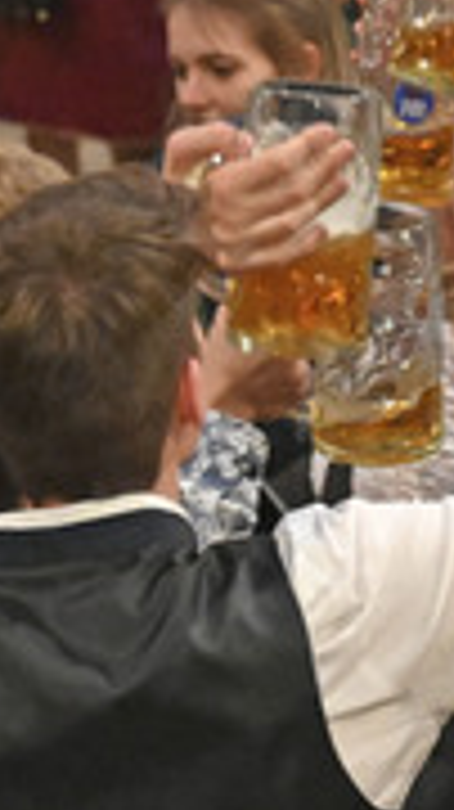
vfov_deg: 5.9
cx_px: 535
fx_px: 7805
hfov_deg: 3.3
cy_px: 176
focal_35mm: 364
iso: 12800
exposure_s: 1/125
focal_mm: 93
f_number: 6.3
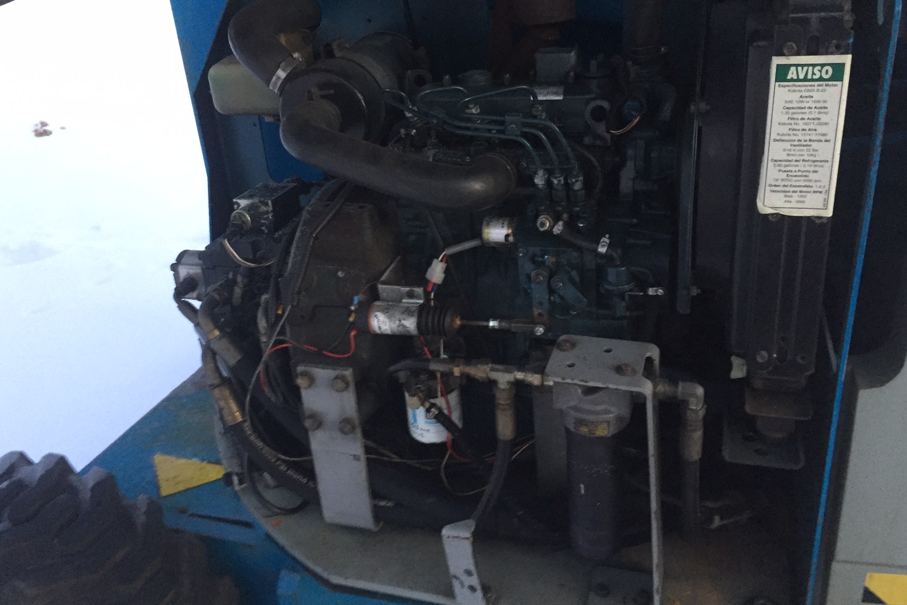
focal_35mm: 31
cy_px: 258
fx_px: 781
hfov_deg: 60.3
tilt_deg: -22.9
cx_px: 455
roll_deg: +5.9
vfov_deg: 42.2
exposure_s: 1/20
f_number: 2.2
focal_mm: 4.15
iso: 250
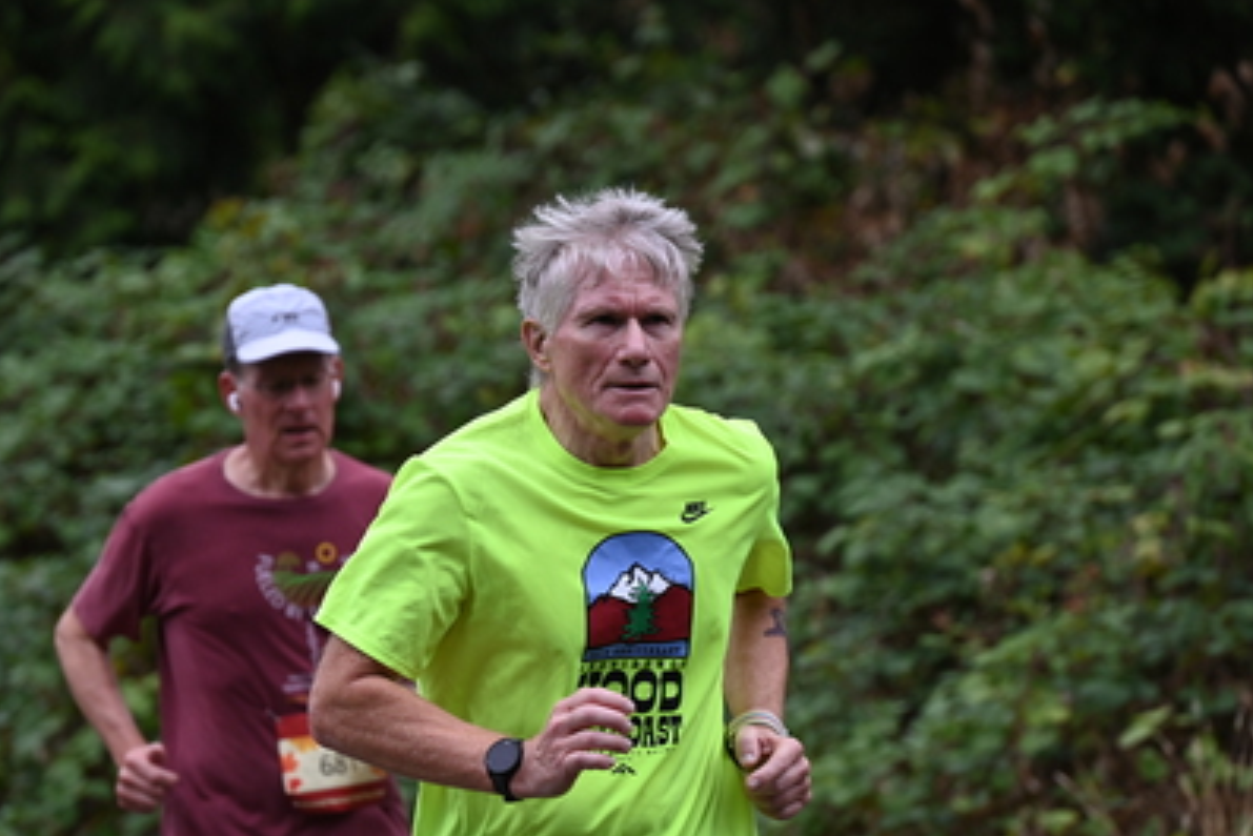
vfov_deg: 5.0
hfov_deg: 7.4
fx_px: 9644
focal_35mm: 277
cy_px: 522
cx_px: 543
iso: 360
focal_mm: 200
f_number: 6.3
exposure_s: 1/500
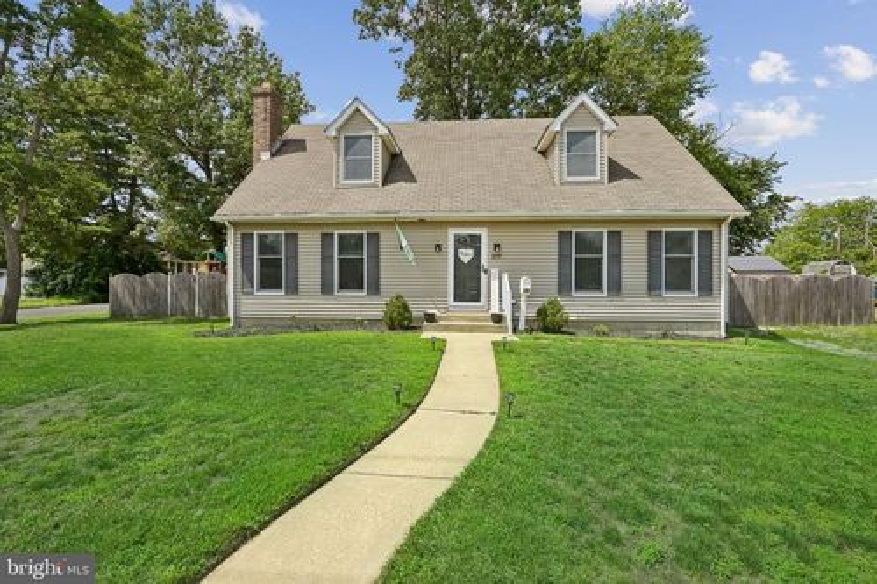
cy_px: 292
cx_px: 438
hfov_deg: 100.4
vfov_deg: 77.3
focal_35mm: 15
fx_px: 365
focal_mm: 15
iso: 400
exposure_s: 1/640
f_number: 11
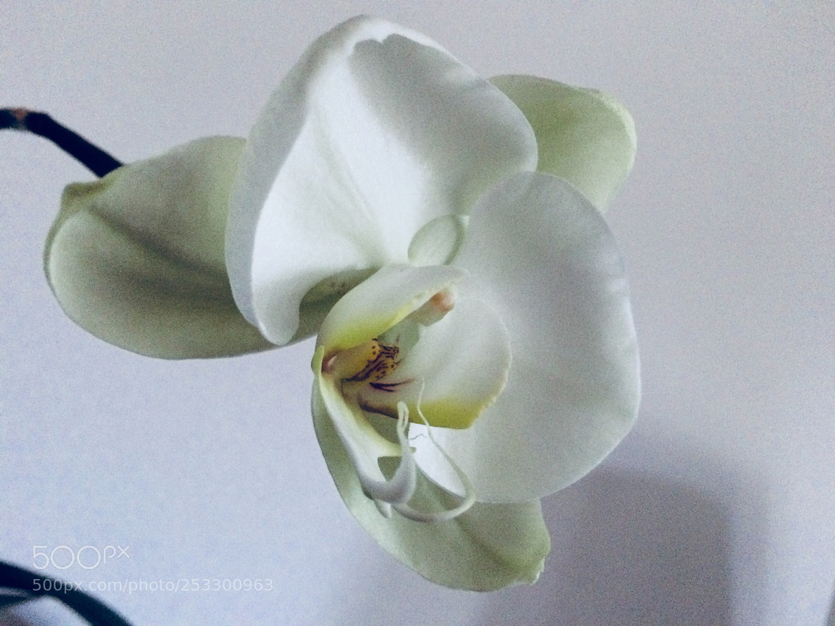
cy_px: 313
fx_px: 700
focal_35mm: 29
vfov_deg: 48.2
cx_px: 418
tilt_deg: +19.5
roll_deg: -17.4
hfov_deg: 61.7
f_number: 2.2
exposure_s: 1/17
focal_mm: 4.15
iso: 500
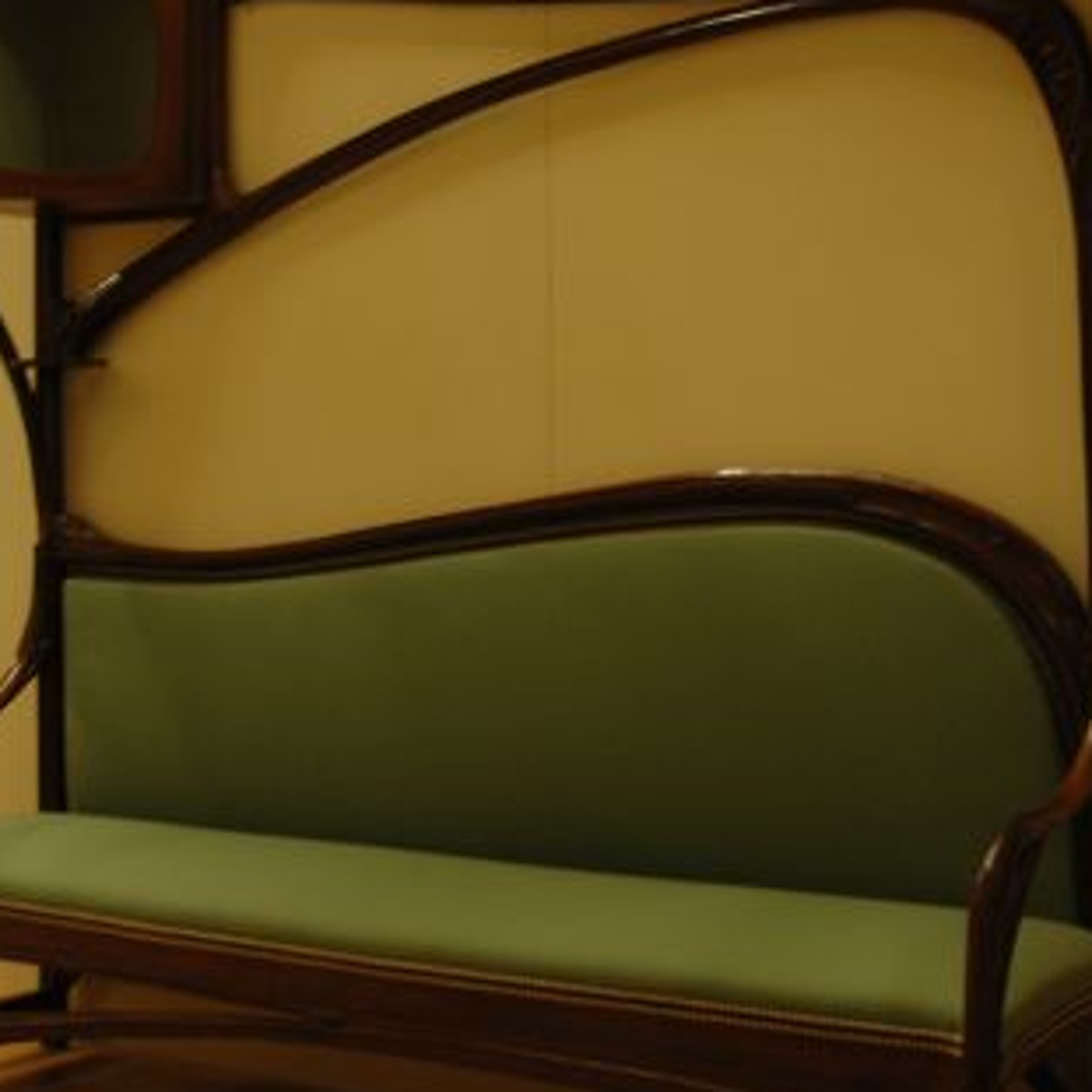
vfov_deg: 26.5
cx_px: 406
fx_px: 2320
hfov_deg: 26.4
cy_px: 495
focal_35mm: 65
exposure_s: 1/13
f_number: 4
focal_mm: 22
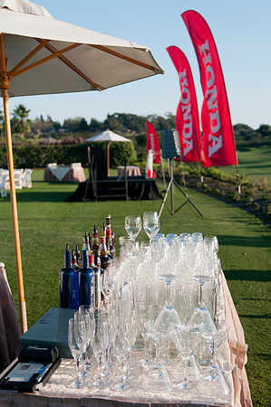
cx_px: 136
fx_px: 509
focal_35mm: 45
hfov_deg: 29.8
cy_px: 204
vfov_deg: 43.6
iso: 200
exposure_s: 1/1600
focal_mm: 30
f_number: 2.8
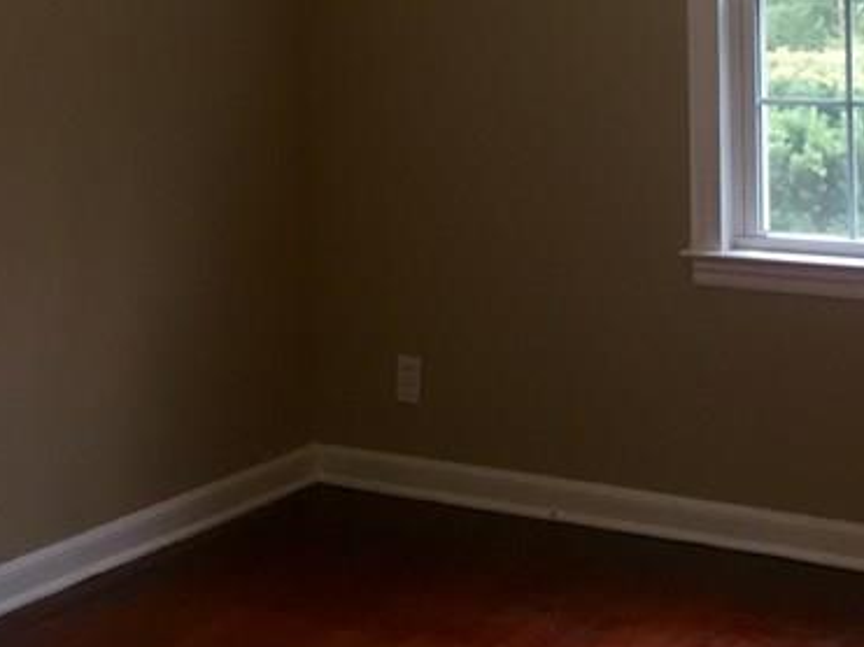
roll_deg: +1.1
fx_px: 1996
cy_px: -2
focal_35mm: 80
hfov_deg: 24.4
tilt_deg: -1.4
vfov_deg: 18.0
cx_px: 473
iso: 64
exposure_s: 1/30
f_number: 2.2
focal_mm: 4.15
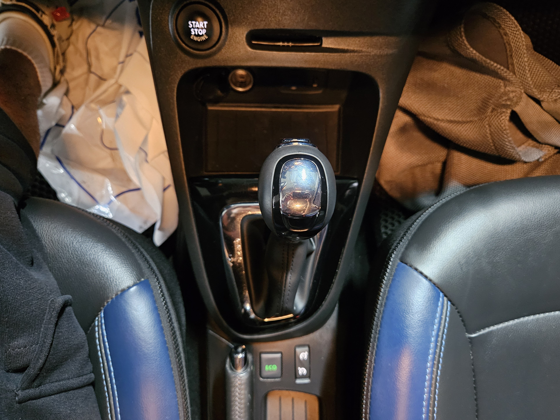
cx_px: 289
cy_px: 213
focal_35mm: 24
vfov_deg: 56.8
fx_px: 388
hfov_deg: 71.6
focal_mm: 5.4
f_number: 1.8
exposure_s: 1/24
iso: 1600
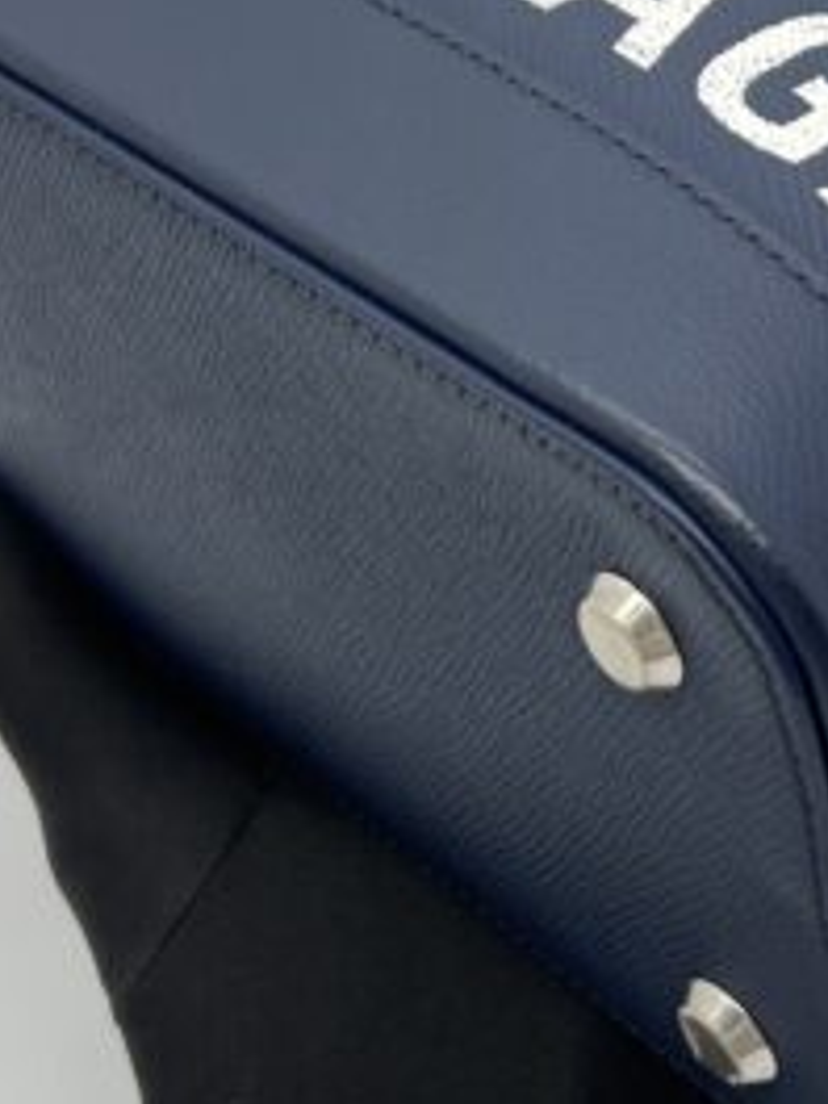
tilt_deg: -37.1
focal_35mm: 101
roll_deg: +6.9
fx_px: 3221
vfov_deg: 19.4
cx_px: 732
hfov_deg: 14.5
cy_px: 385
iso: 32
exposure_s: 1/100
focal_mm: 5.7
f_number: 1.5
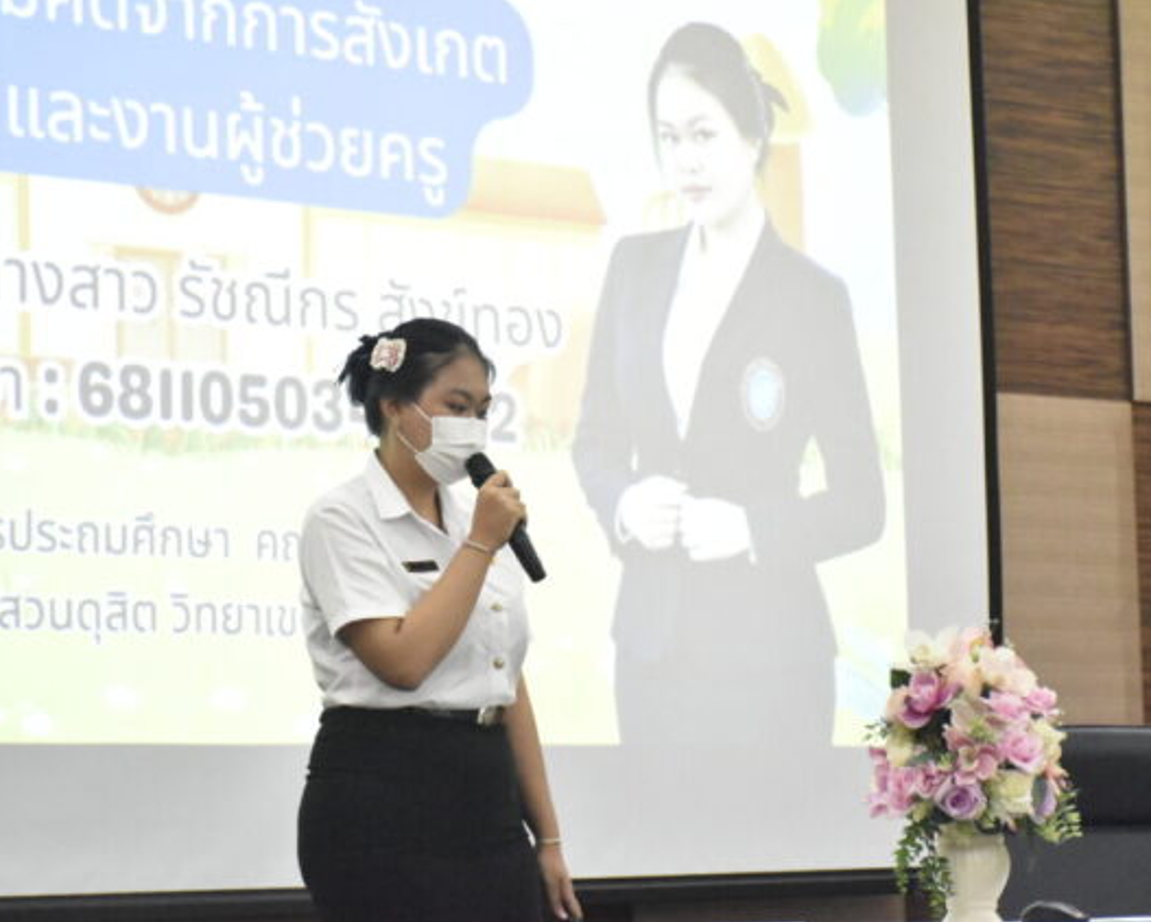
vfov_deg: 14.5
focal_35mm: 106
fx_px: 3612
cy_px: 464
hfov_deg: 18.1
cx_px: 572
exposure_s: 1/320
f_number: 5
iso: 12800
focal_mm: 62
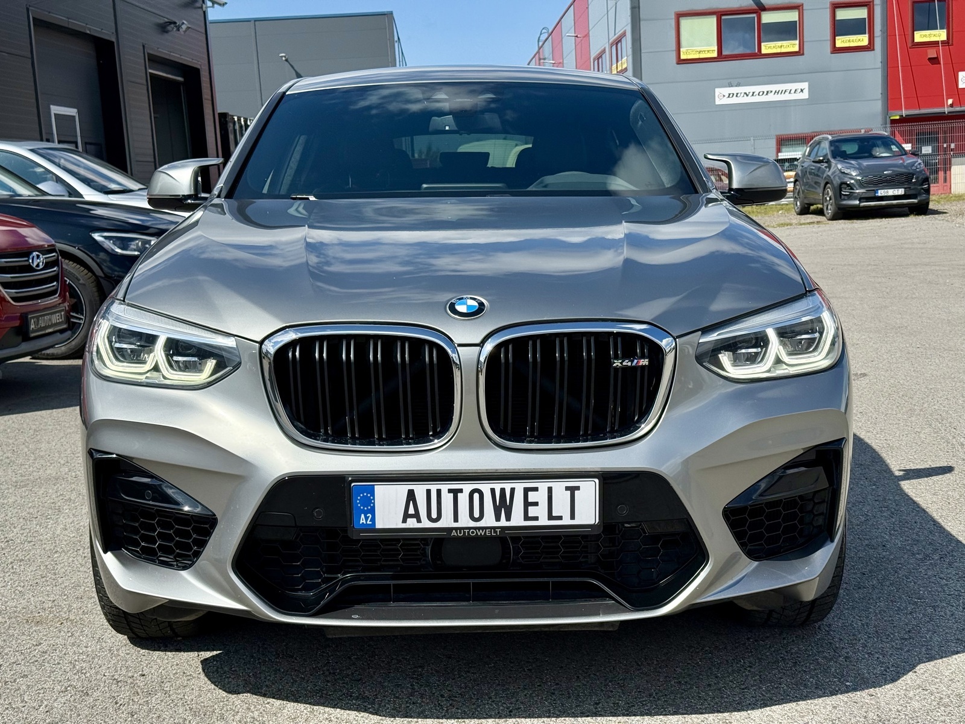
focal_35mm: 48
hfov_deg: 39.7
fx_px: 1338
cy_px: 362
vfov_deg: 30.3
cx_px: 482
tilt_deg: -8.1
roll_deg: +3.4
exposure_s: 1/6536
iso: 64
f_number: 1.78
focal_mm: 6.76
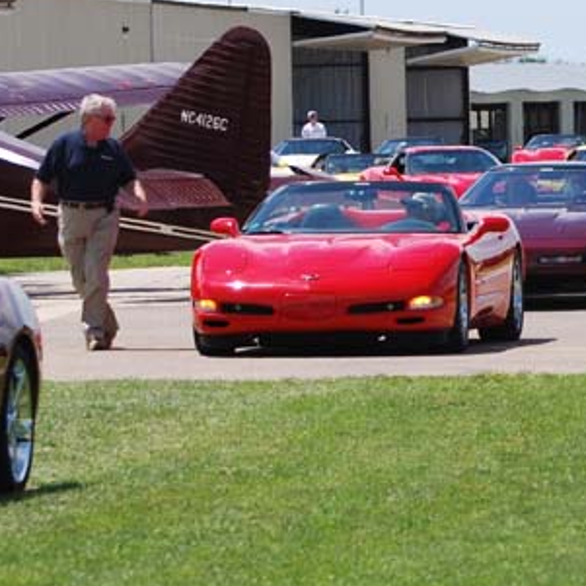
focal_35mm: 373
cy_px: 215
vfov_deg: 4.7
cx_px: 678
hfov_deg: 4.7
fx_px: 7144
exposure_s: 1/500
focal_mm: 86
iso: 100
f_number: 5.6
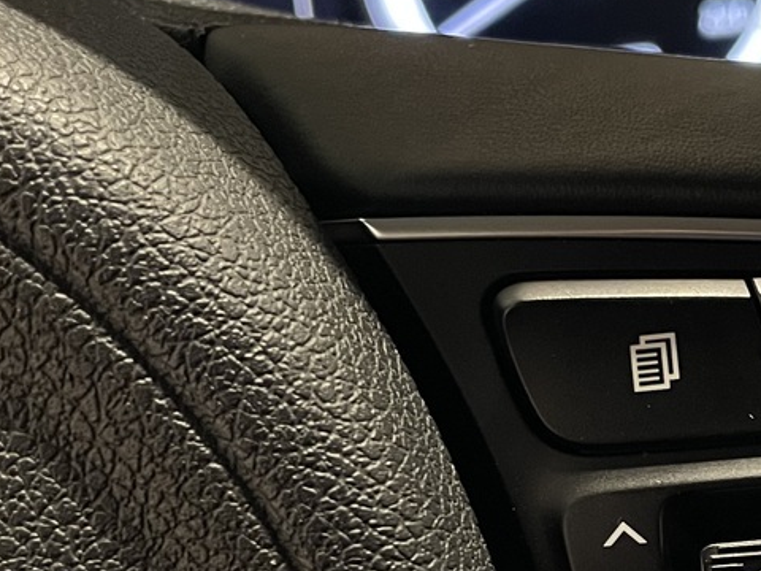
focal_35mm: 78
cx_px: 702
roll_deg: +3.3
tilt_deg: -36.6
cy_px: 582
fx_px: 1715
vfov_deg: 18.4
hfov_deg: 24.2
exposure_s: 1/33
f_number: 1.6
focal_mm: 4.2
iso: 500
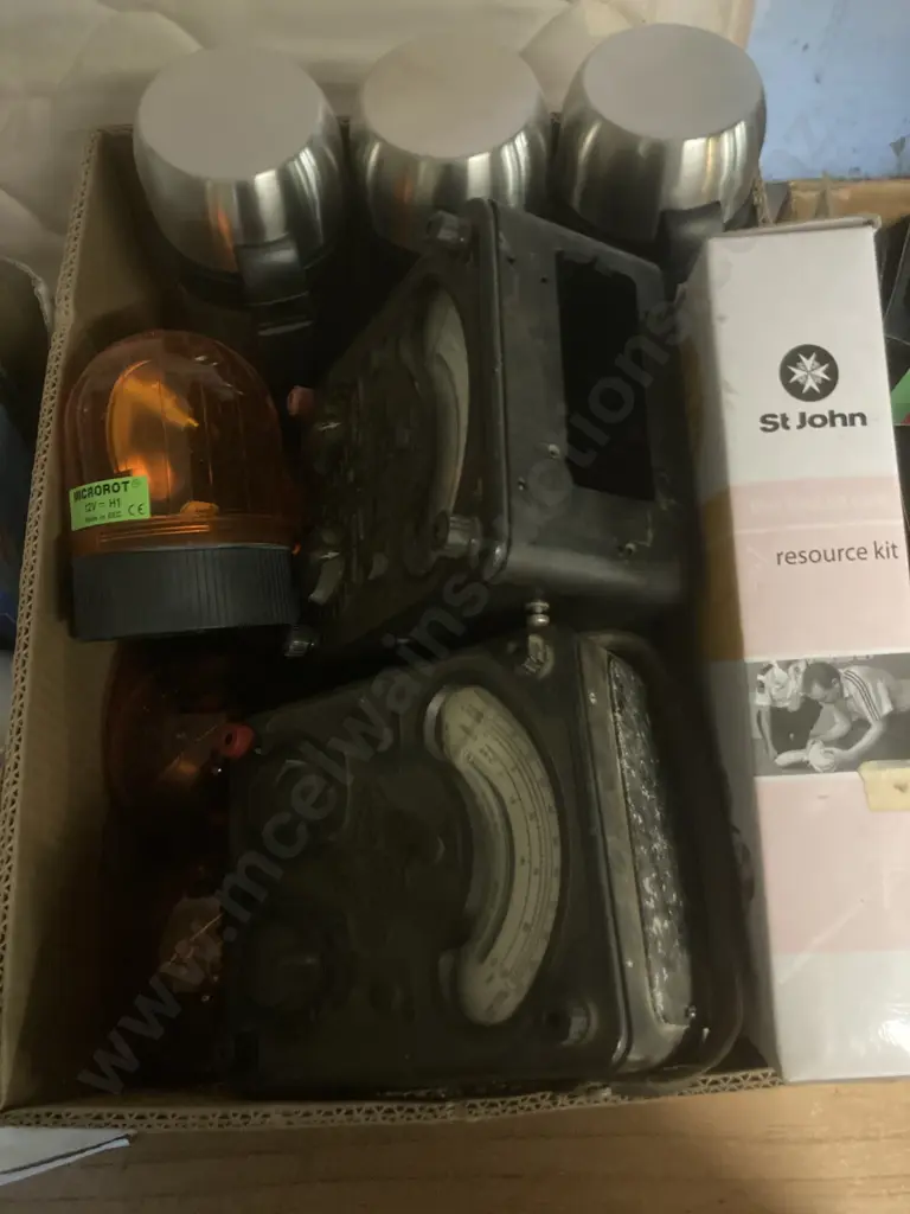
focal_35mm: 28
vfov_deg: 63.4
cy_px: 607
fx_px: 981
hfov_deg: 49.7
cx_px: 455
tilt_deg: -62.1
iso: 640
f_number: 1.8
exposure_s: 1/17
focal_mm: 3.99
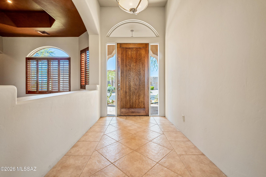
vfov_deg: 77.3
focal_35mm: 15
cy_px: 88
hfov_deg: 100.4
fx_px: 111
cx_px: 133
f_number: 10
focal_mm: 10
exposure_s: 1/13
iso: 320
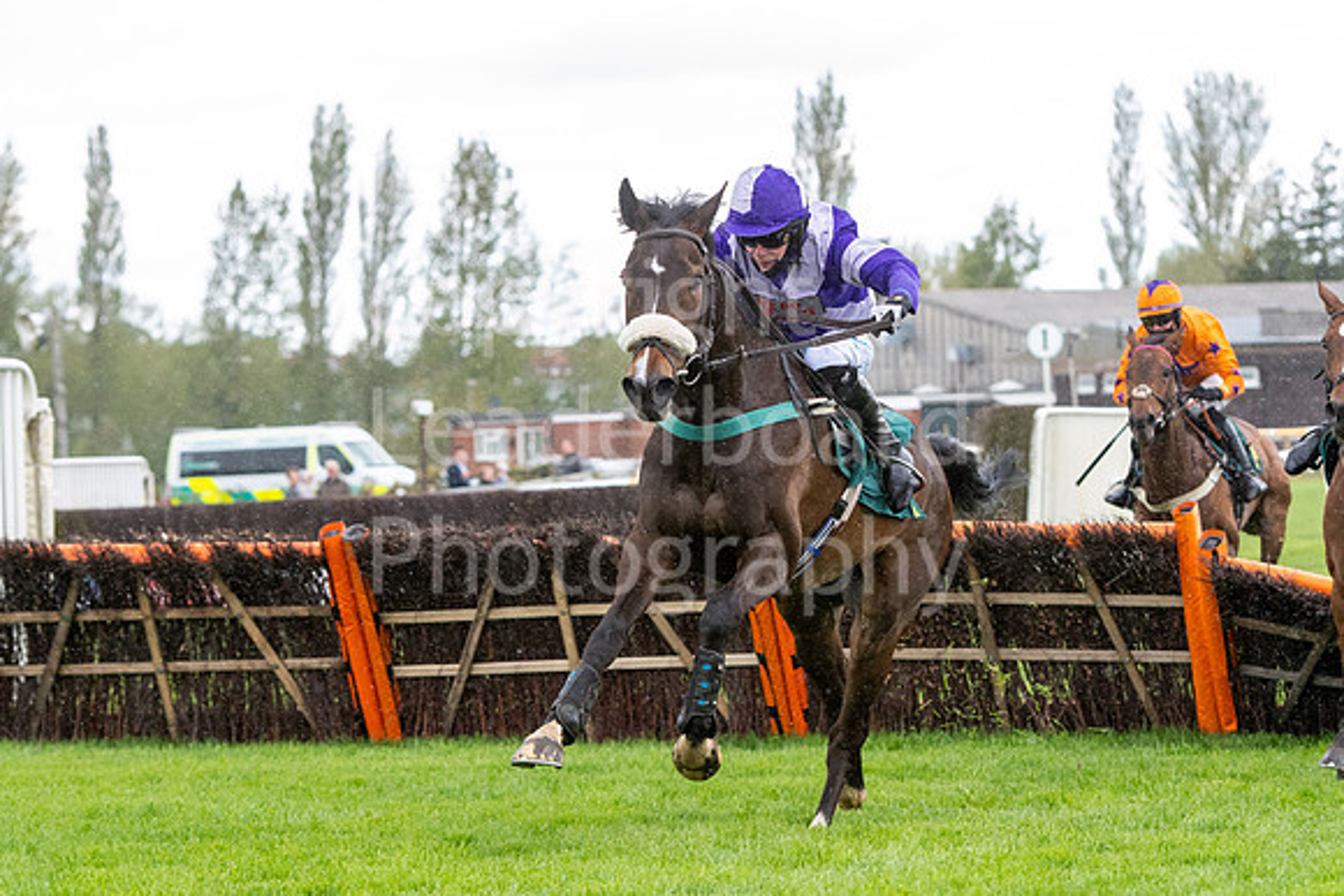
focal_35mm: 165
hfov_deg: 12.4
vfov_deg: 8.3
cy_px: 448
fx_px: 6161
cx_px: 672
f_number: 4.5
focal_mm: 110
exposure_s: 1/1600
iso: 1600
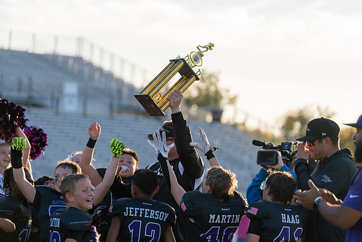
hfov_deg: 16.6
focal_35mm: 123
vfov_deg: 11.2
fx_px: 1237
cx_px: 181
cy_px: 121
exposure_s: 1/1000
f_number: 2.8
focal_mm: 123
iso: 100
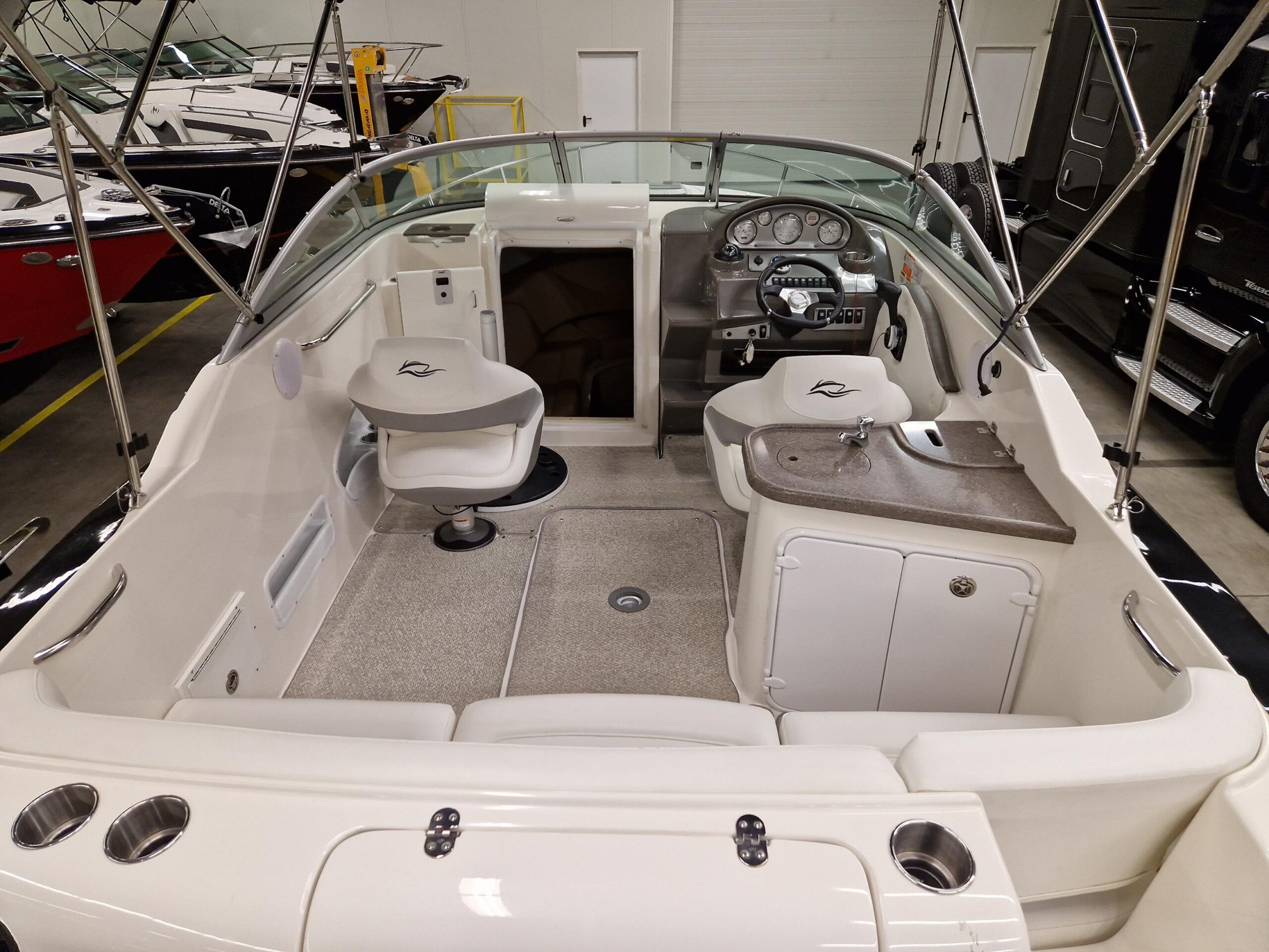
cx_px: 634
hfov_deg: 73.9
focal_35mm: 23
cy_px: 476
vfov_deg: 58.9
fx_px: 843
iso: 50
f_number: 1.8
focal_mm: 5.4
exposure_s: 1/180
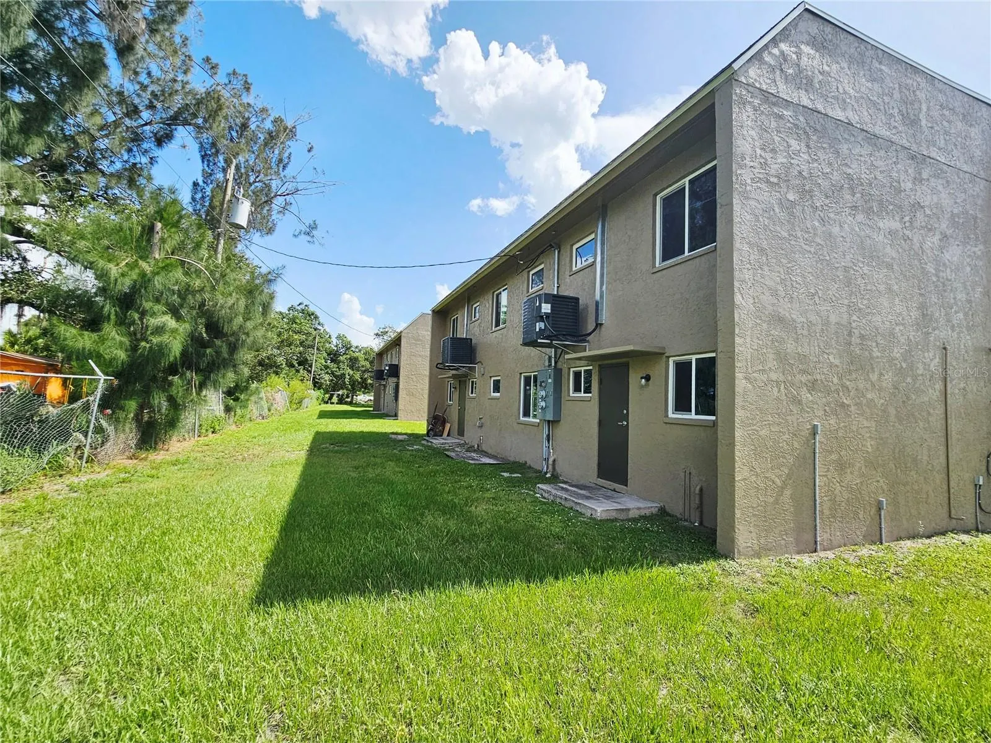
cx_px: 496
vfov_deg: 89.9
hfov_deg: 106.2
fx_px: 372
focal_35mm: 13
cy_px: 372
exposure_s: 1/2500
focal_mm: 2.2
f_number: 2.2
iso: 50
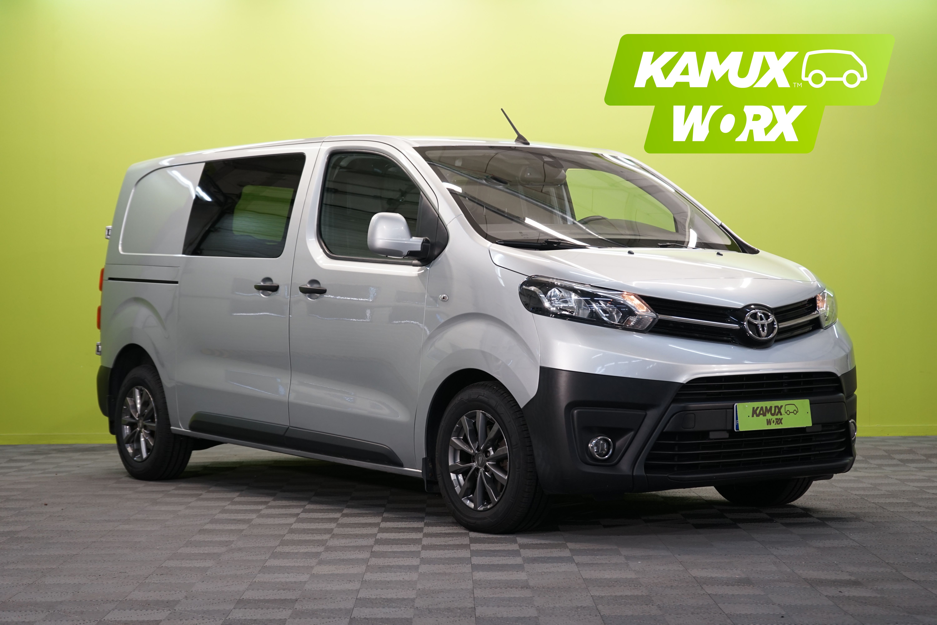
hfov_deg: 29.2
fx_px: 1796
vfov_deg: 19.7
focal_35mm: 69
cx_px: 468
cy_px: 312
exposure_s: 1/40
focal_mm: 69
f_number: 5.6
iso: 500
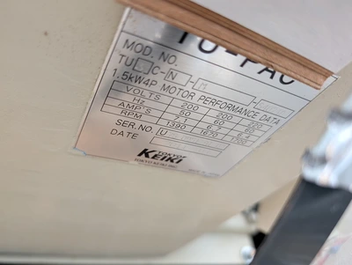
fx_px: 244
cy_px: 132
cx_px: 176
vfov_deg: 56.9
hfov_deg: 71.5
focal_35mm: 24
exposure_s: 1/378
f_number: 1.68
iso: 44
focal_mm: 6.9
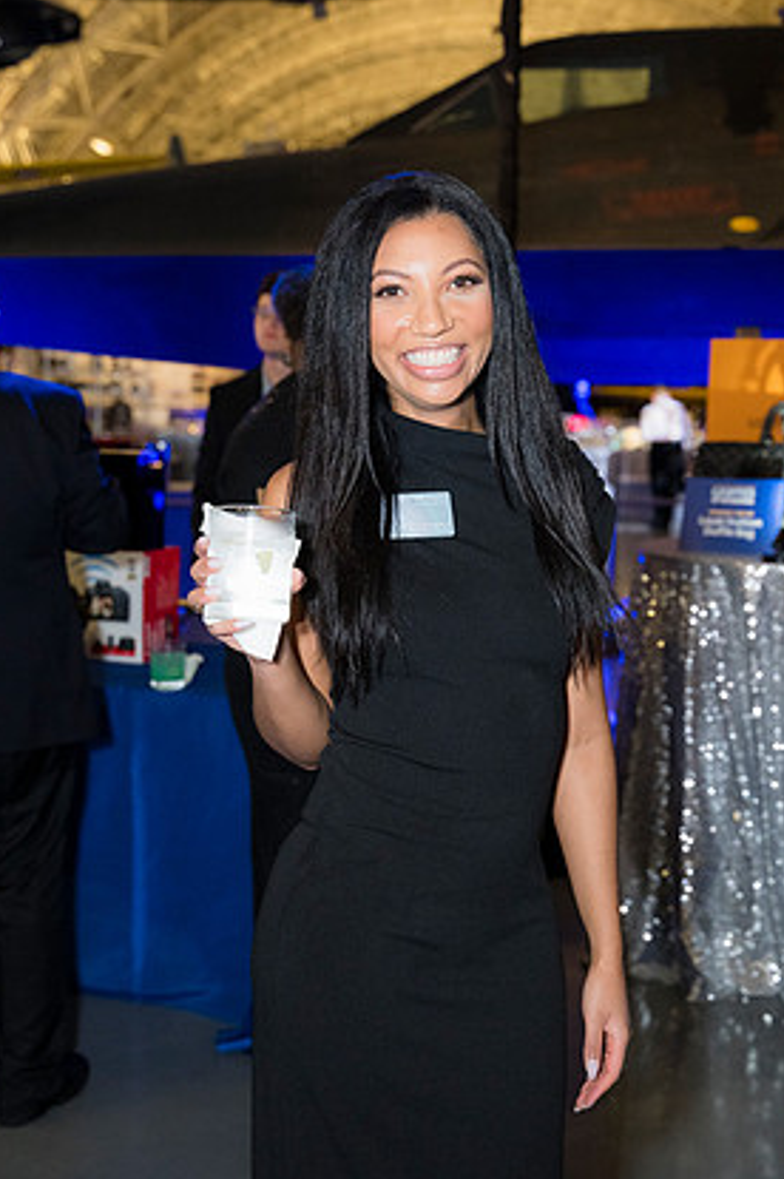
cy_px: 594
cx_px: 364
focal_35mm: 51
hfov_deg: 26.4
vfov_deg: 38.9
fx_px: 1669
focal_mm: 47
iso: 3200
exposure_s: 1/160
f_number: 4
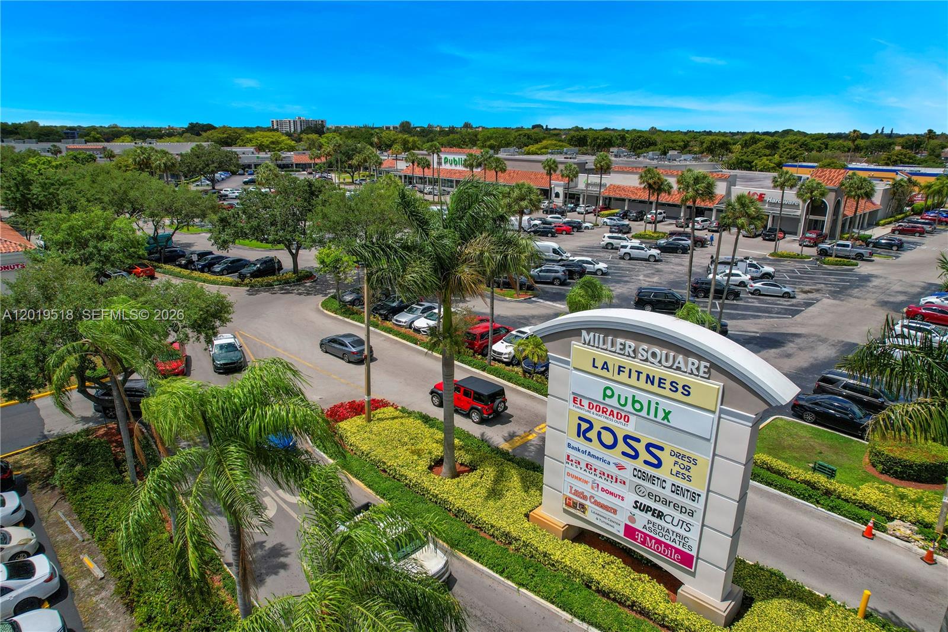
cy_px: 316
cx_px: 474
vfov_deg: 57.2
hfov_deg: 78.6
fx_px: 579
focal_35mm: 22
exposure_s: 1/4000
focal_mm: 8.38
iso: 100
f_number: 2.8
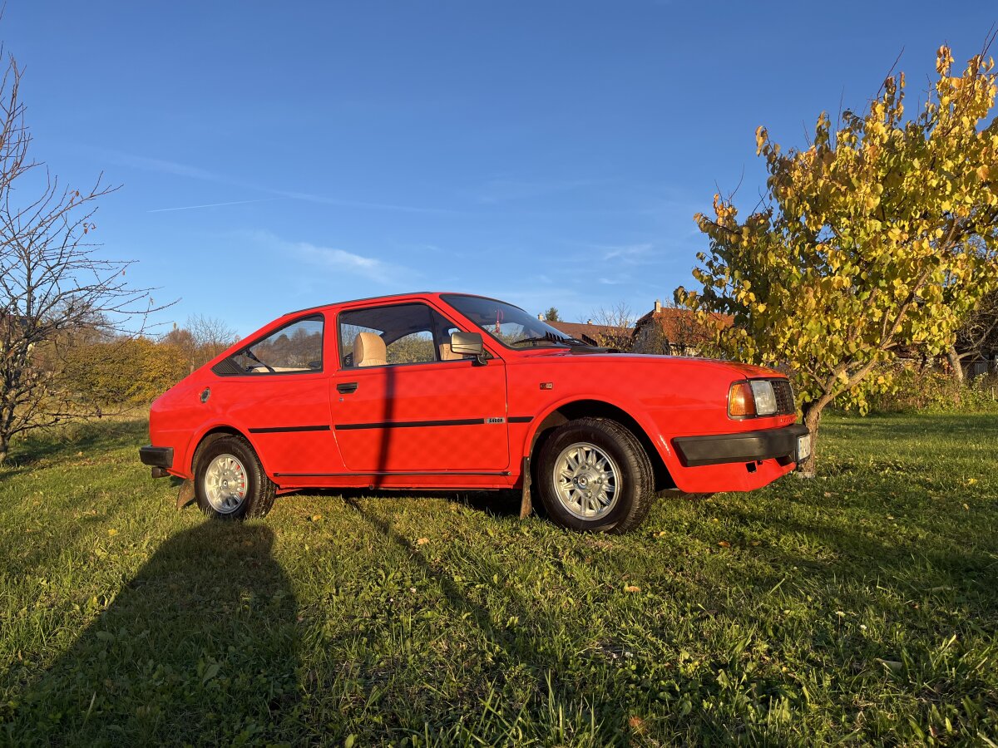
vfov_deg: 53.1
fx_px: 750
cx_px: 499
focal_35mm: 26
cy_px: 374
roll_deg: -2.5
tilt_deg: +6.2
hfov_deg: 67.3
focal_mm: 5.1
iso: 50
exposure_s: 1/1199
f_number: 1.6
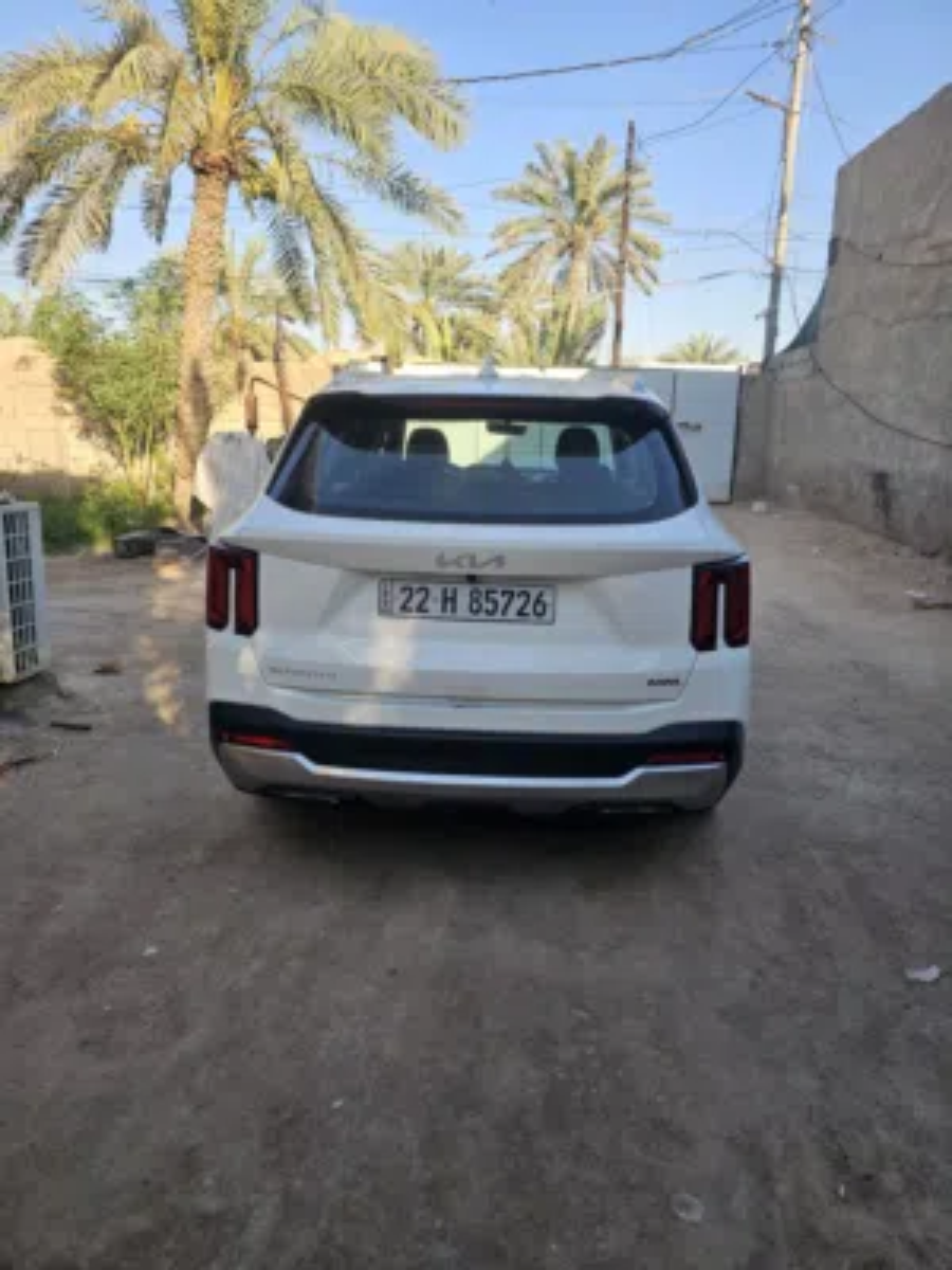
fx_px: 843
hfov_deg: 58.9
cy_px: 635
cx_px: 476
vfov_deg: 73.9
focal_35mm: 23
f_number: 1.7
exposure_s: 1/237
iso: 10
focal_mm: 6.3
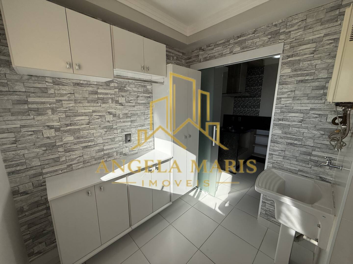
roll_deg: +0.7
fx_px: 143
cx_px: 176
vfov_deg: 85.7
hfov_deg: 102.1
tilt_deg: -10.9
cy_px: 132
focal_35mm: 14
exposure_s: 1/1613
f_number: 2.2
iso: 64
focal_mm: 2.22
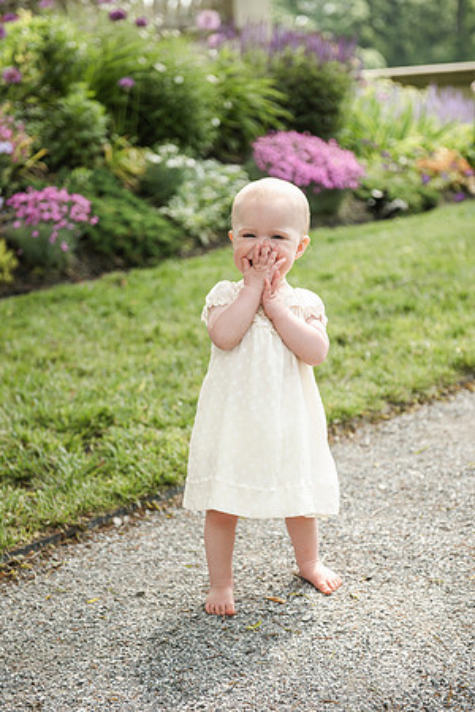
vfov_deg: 28.8
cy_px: 356
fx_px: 1385
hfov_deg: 19.5
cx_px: 238
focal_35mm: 70
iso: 640
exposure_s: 1/2000
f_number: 3.5
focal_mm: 70
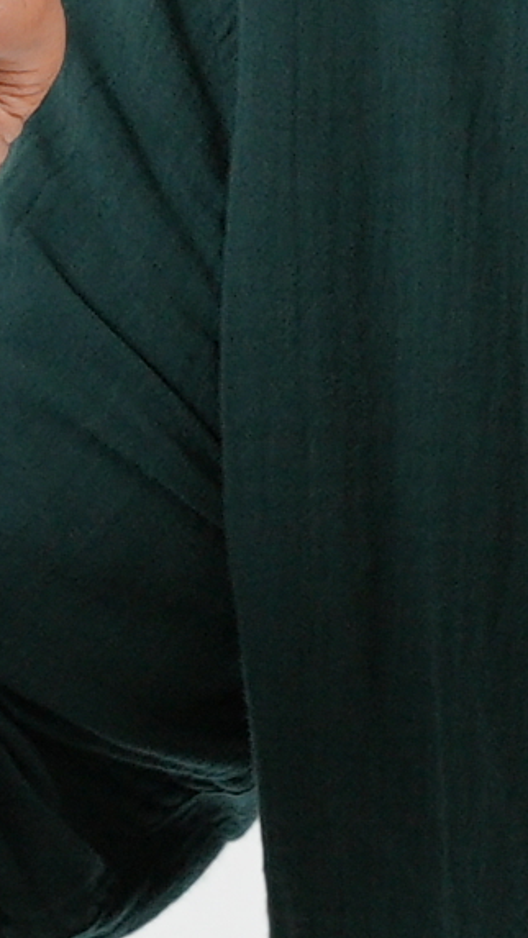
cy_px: -31
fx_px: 8585
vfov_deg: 6.2
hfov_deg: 3.5
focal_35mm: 345
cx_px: 999
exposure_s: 1/100
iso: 800
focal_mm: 44.4
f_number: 5
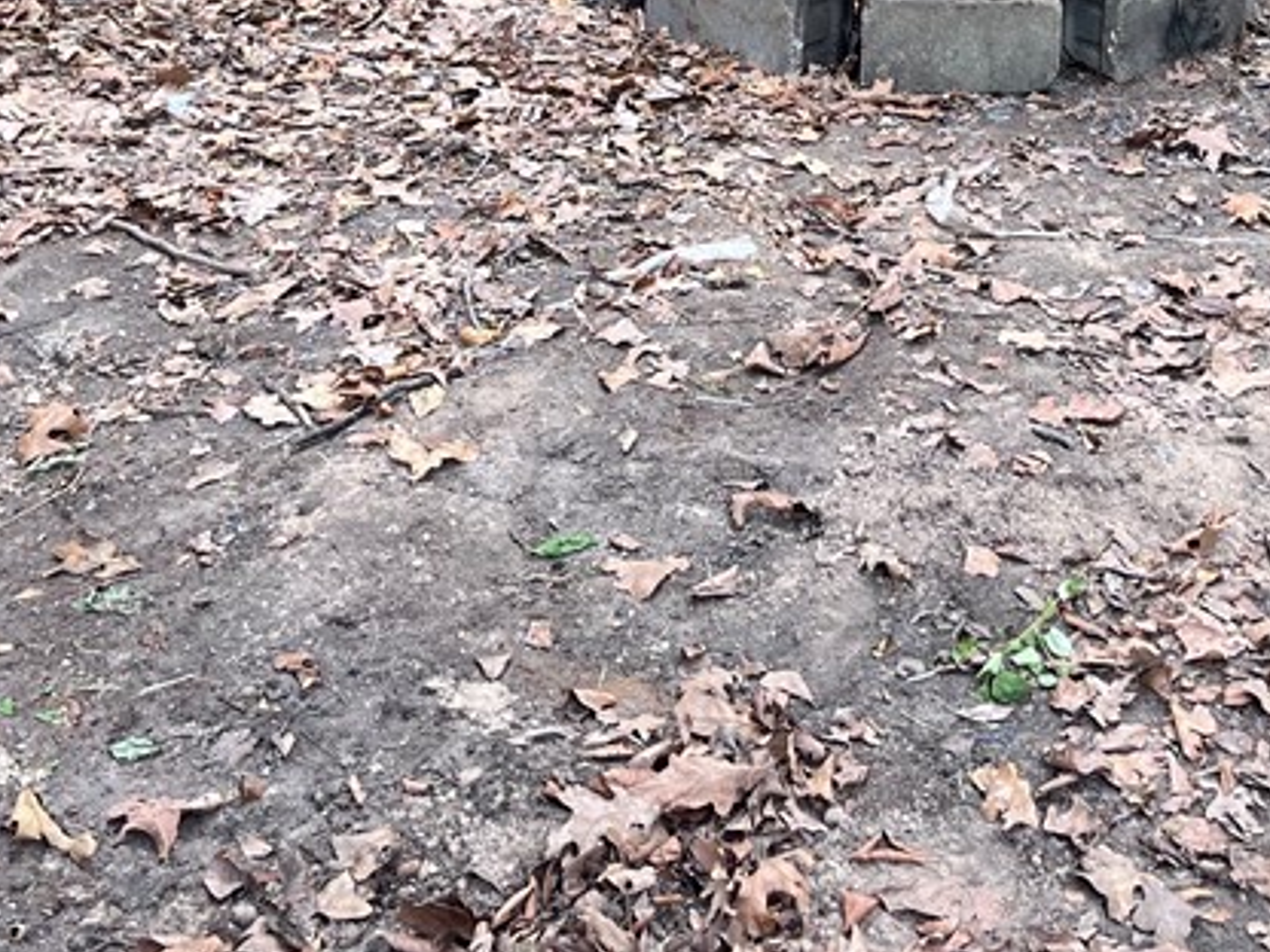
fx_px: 2348
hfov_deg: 29.9
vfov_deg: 21.5
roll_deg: +1.8
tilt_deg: -14.1
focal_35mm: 64
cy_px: -153
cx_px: 901
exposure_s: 1/151
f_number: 1.6
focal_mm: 5.1
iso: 32
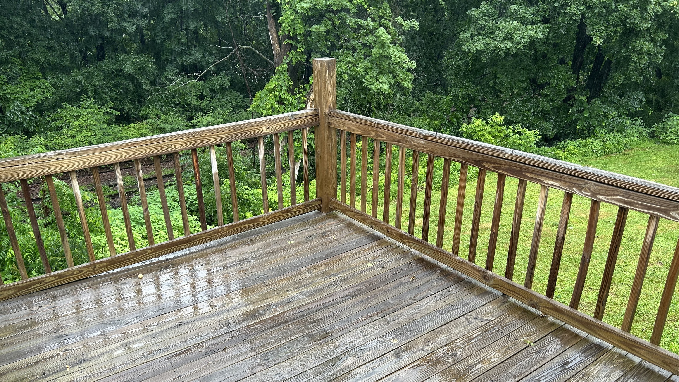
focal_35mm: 29
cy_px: 232
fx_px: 522
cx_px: 333
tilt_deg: -22.9
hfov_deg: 66.1
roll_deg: +0.7
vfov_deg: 40.0
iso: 40
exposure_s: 1/121
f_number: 1.5
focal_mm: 5.7
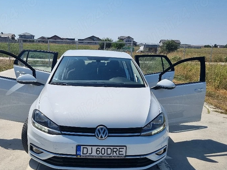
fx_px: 249
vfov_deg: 37.4
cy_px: 112
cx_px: 109
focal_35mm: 38
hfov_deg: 49.0
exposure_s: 1/10000
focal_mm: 5.4
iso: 50
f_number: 1.8
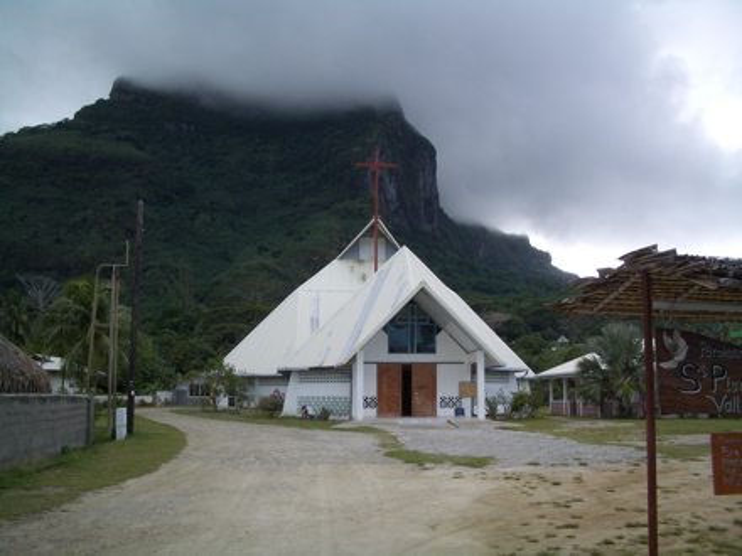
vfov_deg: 40.7
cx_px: 371
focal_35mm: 35
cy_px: 278
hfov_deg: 52.6
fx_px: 750
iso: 50
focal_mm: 5.8
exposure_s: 1/320
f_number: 4.3
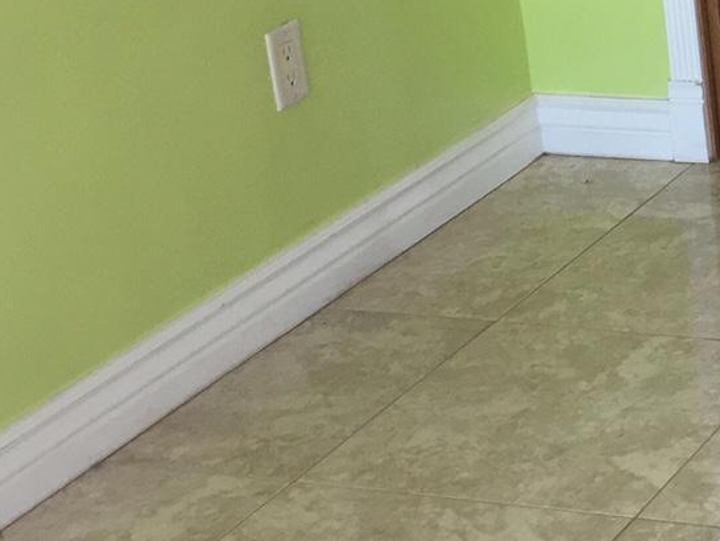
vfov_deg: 13.5
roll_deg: +1.4
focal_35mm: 107
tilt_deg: -15.8
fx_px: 2227
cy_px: -77
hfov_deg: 16.5
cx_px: 1131
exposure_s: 1/120
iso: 40
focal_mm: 4.15
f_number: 2.2
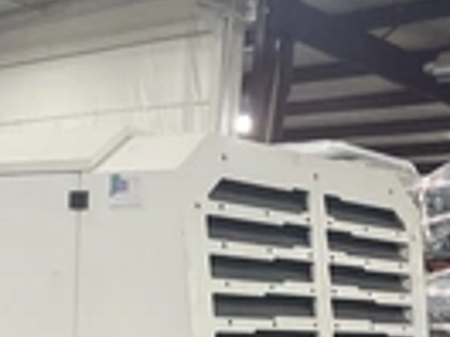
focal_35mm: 88
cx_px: 242
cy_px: 460
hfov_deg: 22.2
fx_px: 1144
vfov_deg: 15.8
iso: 200
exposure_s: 1/60
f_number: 1.8
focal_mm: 3
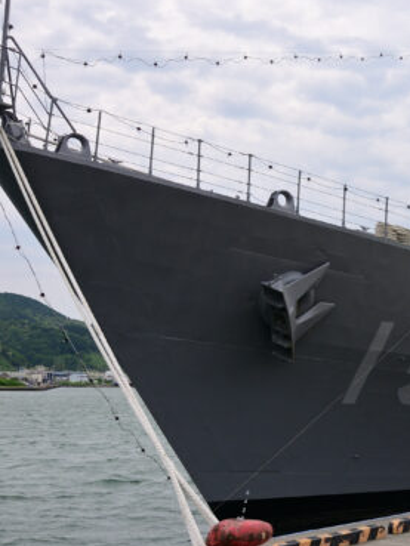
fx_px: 1136
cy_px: 232
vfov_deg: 27.0
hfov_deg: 19.3
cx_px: 485
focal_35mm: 72
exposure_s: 1/500
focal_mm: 24
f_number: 8
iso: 200
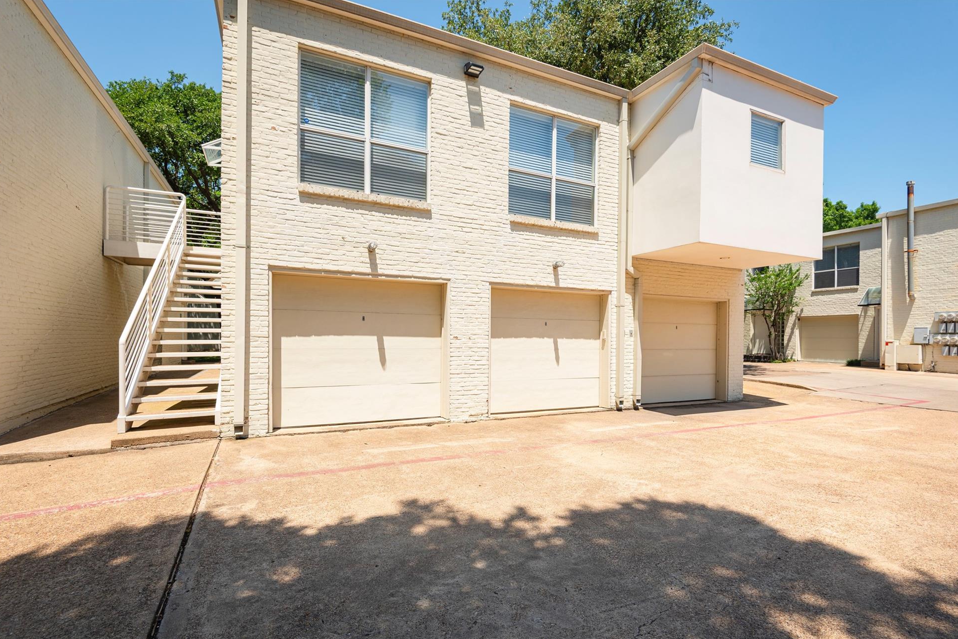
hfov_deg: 93.3
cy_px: 339
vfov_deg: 70.4
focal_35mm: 17
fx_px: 452
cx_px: 494
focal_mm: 16
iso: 100
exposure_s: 1/320
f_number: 7.1
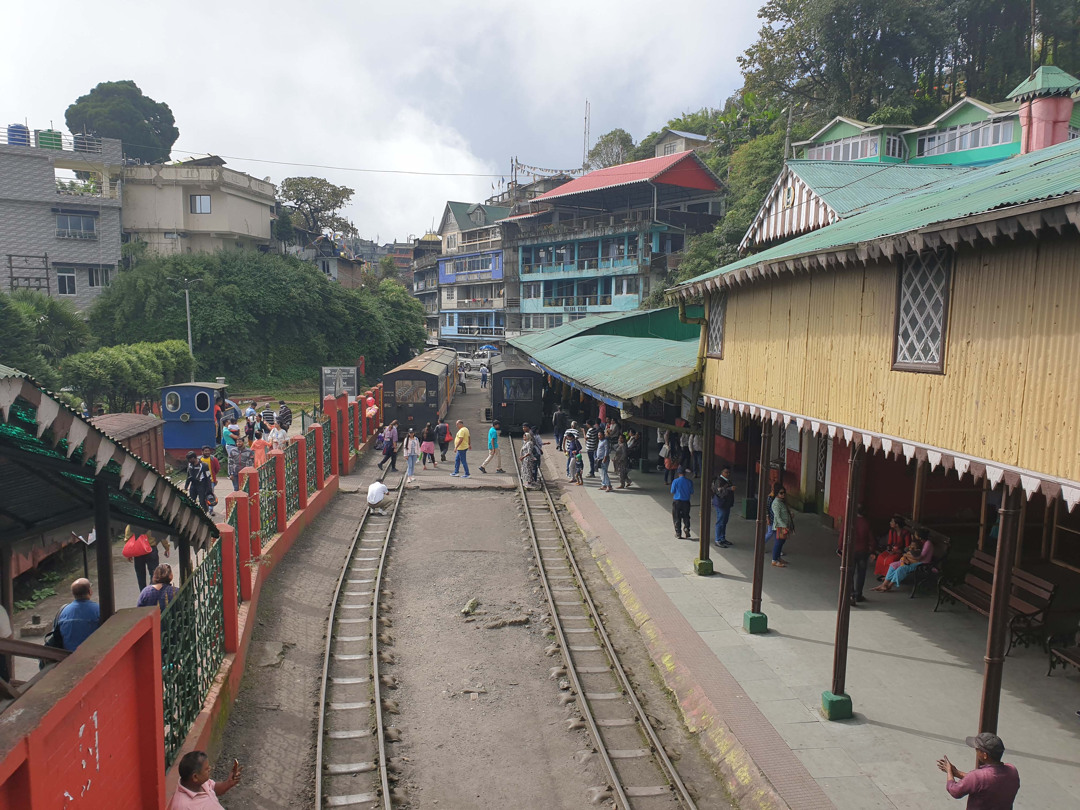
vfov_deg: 53.1
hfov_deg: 67.3
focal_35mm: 26
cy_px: 405
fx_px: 811
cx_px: 540
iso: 50
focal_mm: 4.3
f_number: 2.4
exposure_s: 1/1414
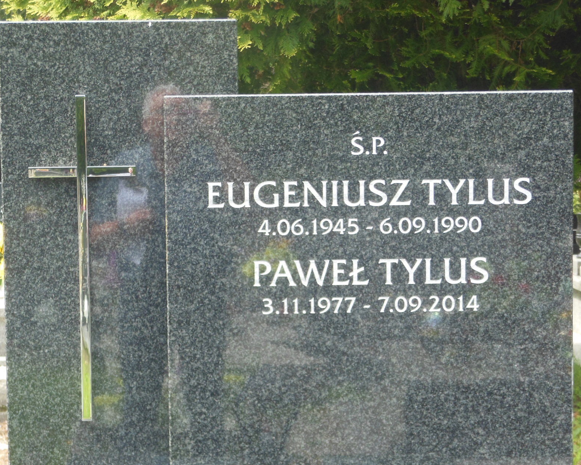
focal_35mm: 123
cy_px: 288
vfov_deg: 12.5
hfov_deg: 15.6
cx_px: 276
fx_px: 2115
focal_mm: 15.5
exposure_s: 1/160
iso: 125
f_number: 4.6
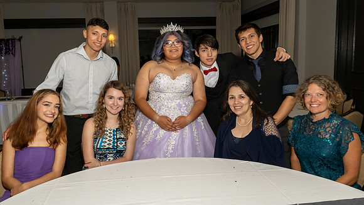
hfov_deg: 67.4
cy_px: 91
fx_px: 272
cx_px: 169
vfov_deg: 41.1
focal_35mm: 28
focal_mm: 17
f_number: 7.1
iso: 1000
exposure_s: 1/250
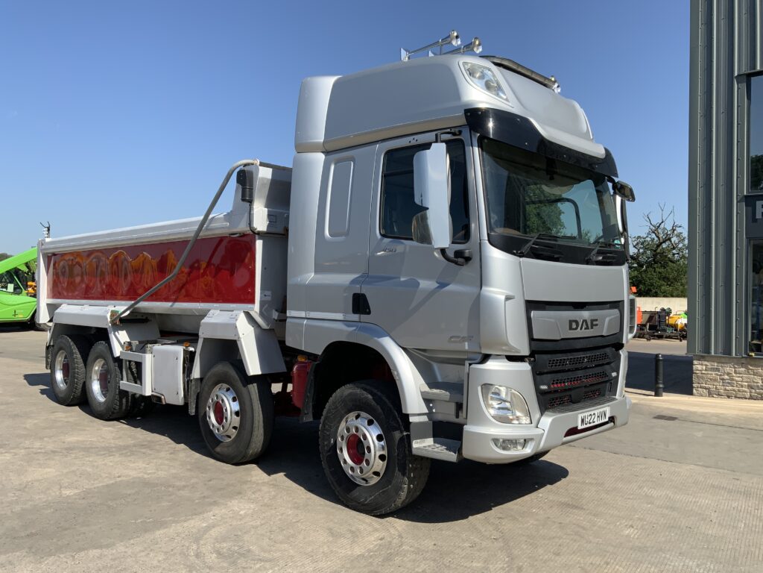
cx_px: 382
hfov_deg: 61.7
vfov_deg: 48.2
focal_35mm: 29
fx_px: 639
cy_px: 286
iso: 16
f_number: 1.8
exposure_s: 1/1912
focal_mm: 3
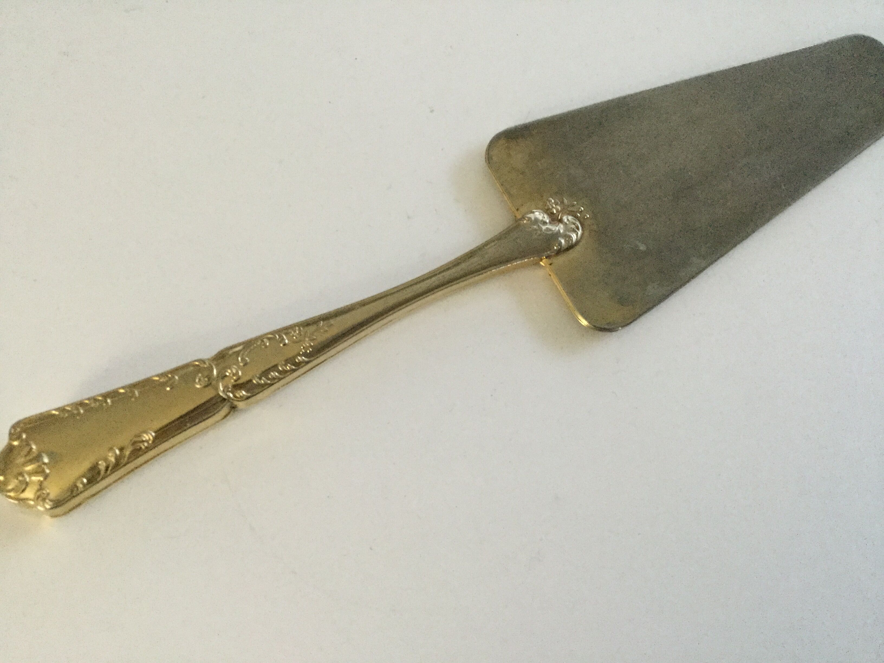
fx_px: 792
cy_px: 332
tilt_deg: -72.6
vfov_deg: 45.4
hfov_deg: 58.4
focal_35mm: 31
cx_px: 442
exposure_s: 1/17
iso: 200
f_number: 2.4
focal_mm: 3.3
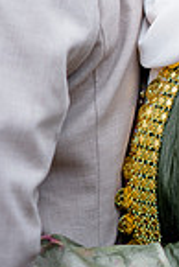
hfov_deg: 5.2
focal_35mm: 263
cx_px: 170
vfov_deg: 7.8
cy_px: 70
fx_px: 1957
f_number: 1.4
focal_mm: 85
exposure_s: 1/2000
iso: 100
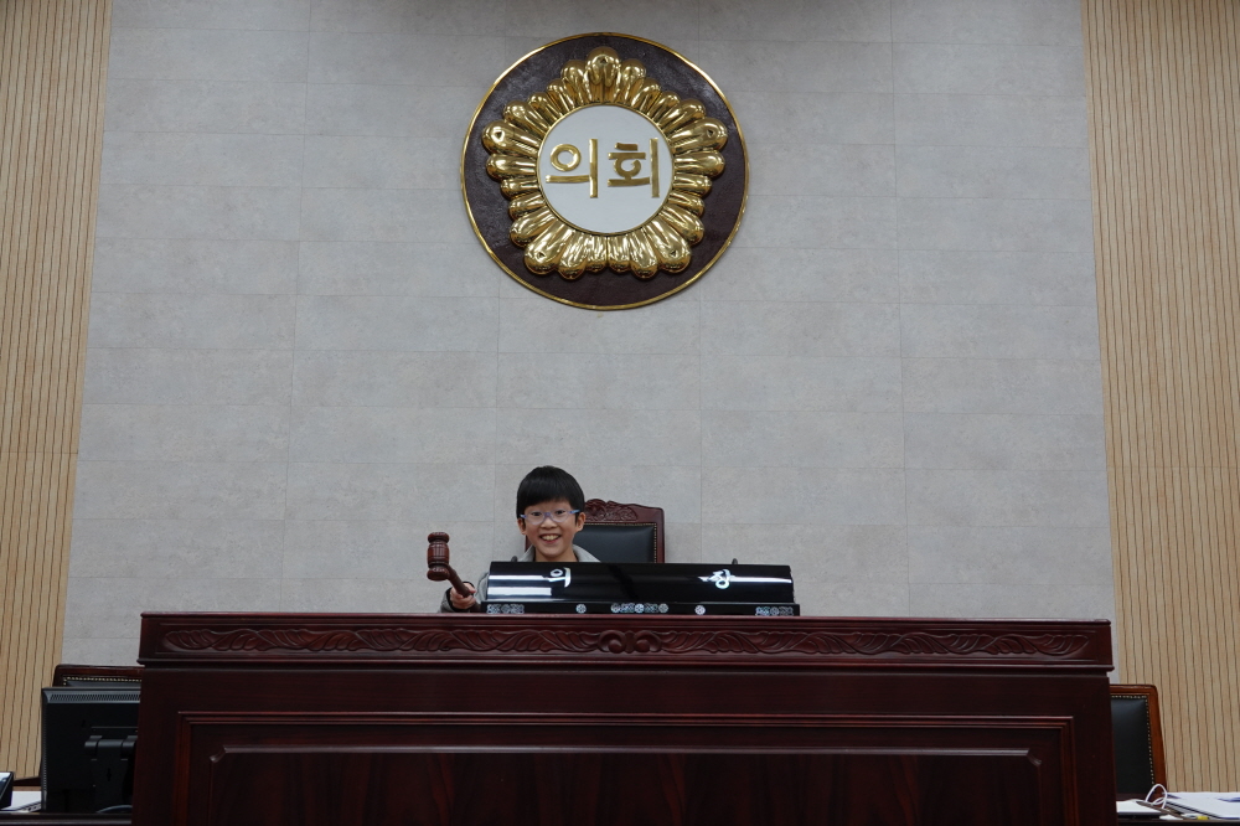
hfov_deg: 55.8
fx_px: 1171
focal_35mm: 34
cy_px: 413
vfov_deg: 38.9
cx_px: 620
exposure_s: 1/40
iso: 125
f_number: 2.8
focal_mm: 12.33
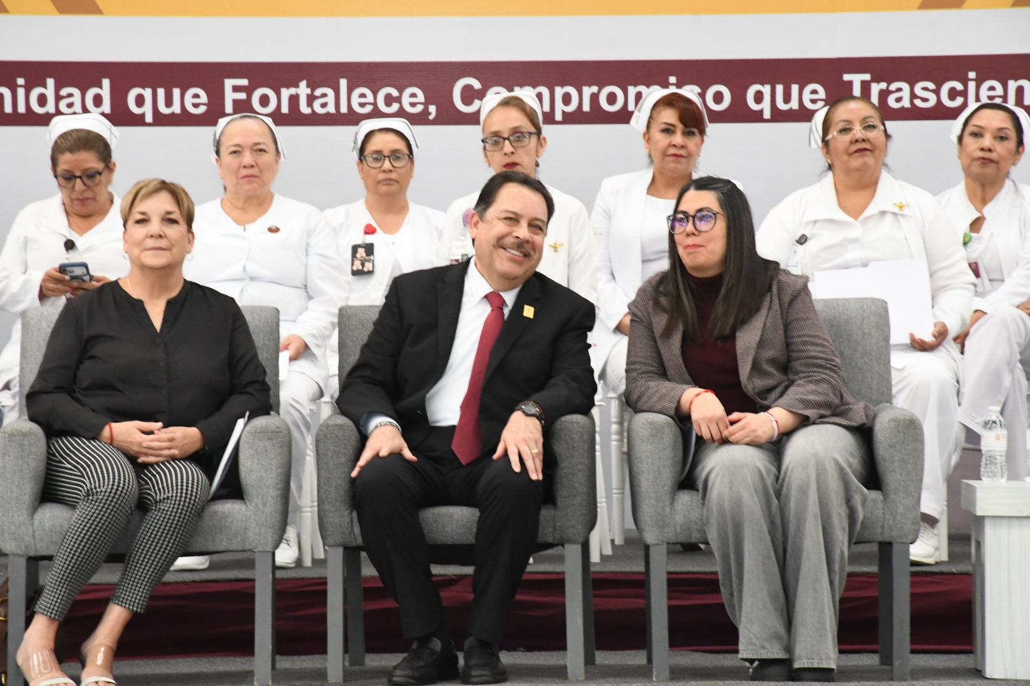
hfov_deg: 11.2
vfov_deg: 7.5
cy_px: 343
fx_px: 5235
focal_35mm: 183
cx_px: 515
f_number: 11
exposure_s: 1/125
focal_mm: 122
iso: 4000
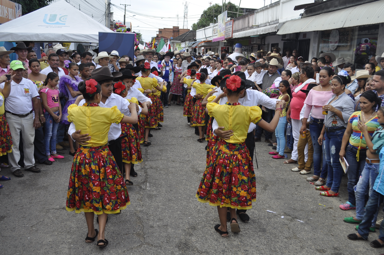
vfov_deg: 36.8
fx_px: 384
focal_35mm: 36
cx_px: 192
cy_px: 128
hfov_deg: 53.2
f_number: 7.1
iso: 200
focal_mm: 24
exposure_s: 1/200
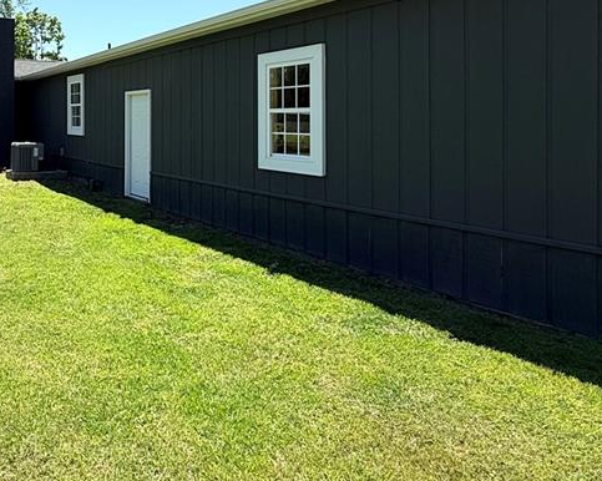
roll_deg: -0.3
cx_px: 132
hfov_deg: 56.6
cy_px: 120
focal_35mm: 29
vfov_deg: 48.0
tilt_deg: +0.3
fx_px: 516
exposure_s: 1/1259
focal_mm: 2.22
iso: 50
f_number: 2.2
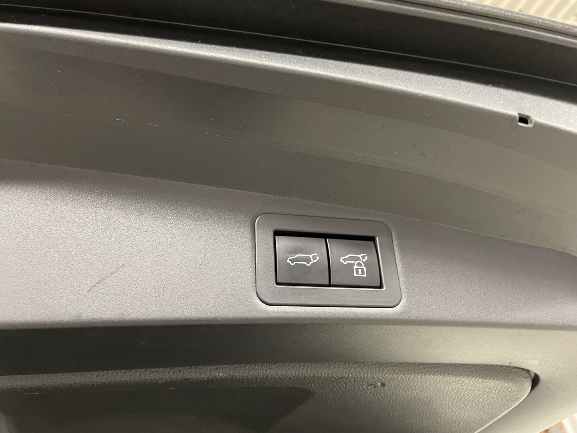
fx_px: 433
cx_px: 288
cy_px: 216
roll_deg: +12.2
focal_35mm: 26
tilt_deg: +29.6
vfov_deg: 53.1
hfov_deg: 67.3
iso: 400
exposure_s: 1/33
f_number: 1.6
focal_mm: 4.2
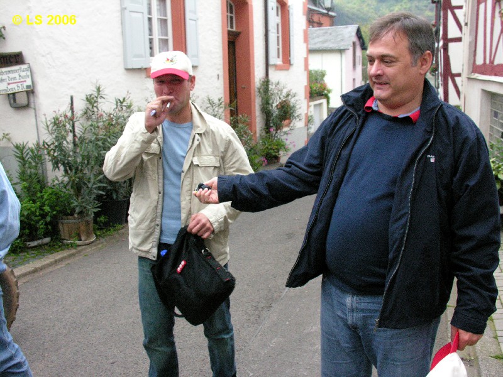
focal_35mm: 35
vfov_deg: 40.7
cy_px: 188
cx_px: 252
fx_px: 509
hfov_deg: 52.6
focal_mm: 8.9
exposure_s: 1/100
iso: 400
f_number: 5
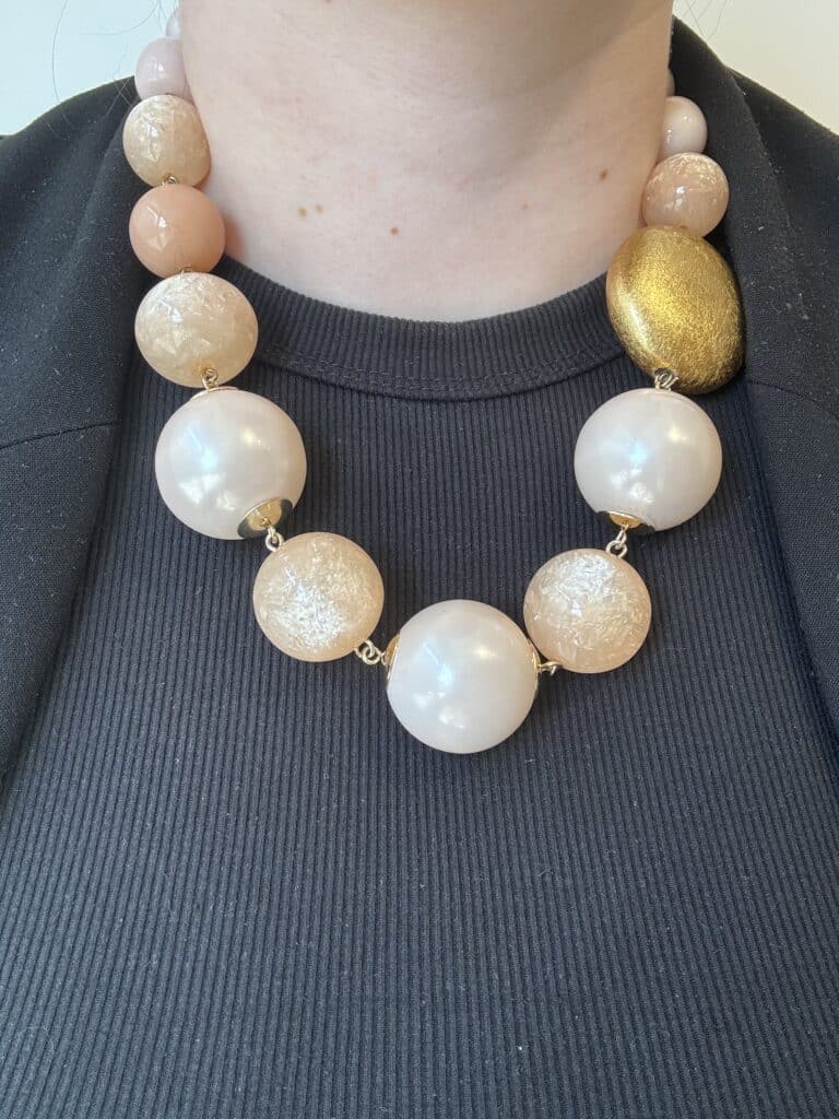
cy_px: 560
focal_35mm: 30
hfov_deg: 46.8
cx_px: 420
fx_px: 969
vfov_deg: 60.0
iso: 50
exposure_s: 1/121
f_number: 1.9
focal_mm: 2.69
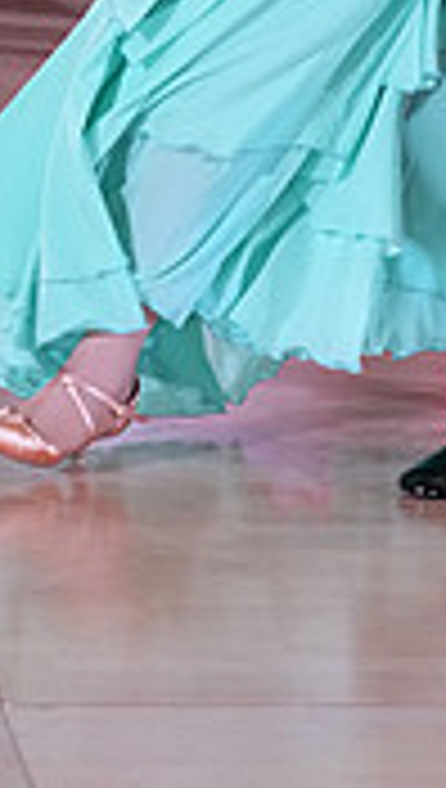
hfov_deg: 7.2
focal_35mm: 170
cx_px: 399
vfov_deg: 12.2
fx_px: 3559
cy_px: -302
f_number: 5
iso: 2500
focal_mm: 49
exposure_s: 1/250
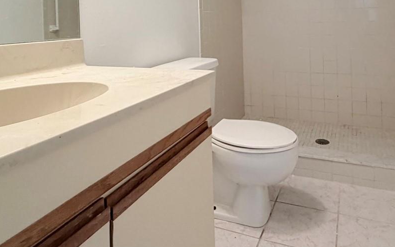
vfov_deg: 38.6
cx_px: 223
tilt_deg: -0.4
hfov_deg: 62.7
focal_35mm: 30
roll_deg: +1.9
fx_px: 323
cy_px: 18
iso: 320
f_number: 2.2
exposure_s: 1/60
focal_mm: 2.22
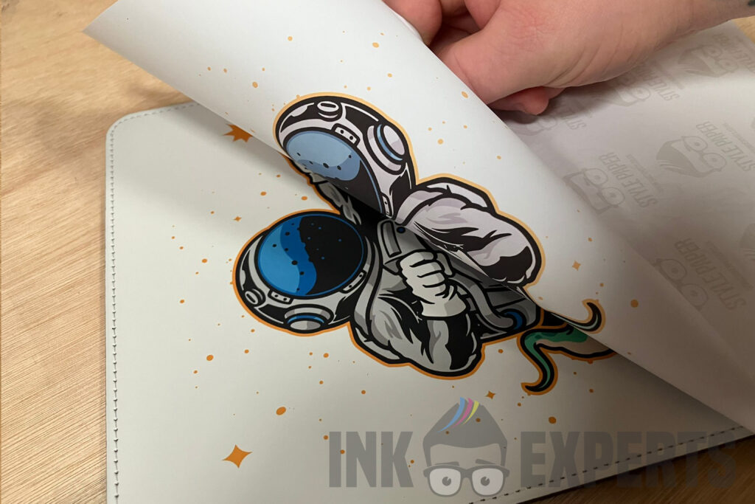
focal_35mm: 72
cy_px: 252
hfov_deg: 28.1
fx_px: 1510
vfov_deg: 18.9
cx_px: 378
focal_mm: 48
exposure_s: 1/20
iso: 400
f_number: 6.3
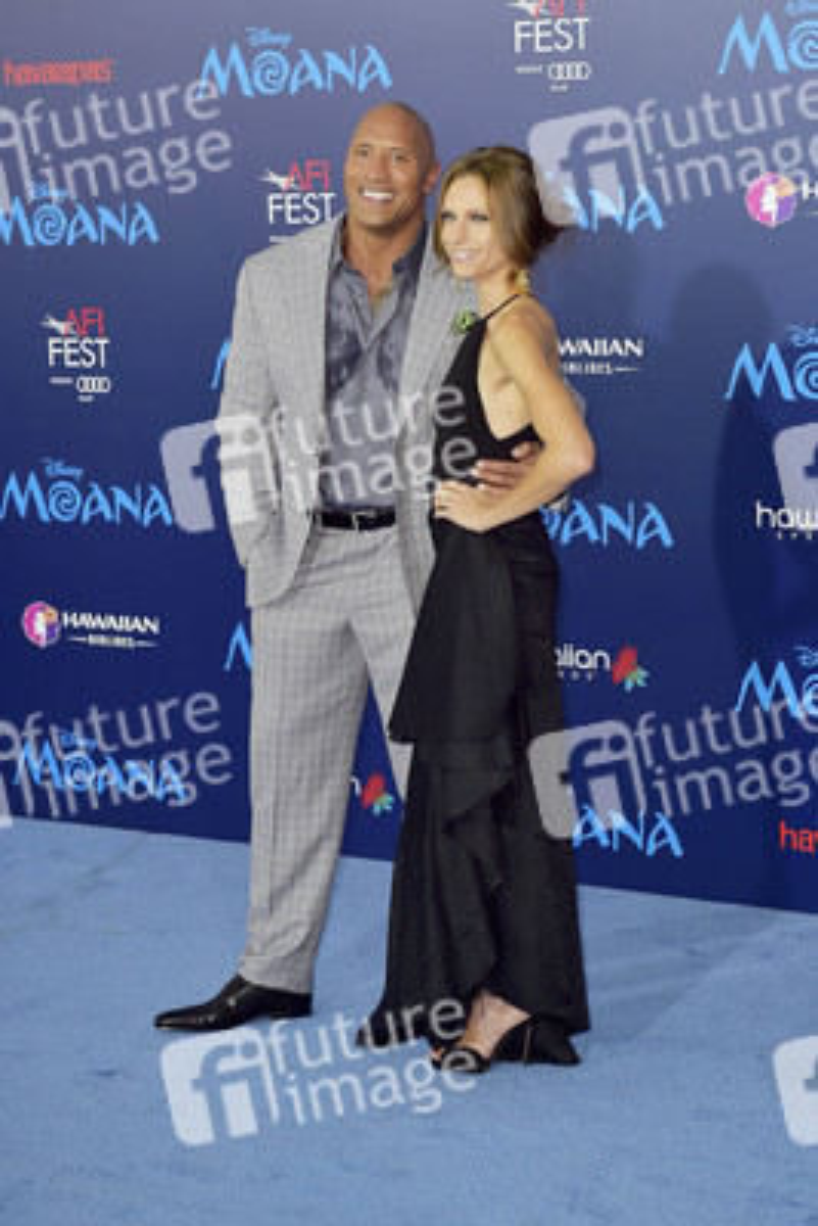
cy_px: 613
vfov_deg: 30.5
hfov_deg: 20.6
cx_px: 409
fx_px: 2247
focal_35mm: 66
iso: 400
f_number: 4.5
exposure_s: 1/320
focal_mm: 66
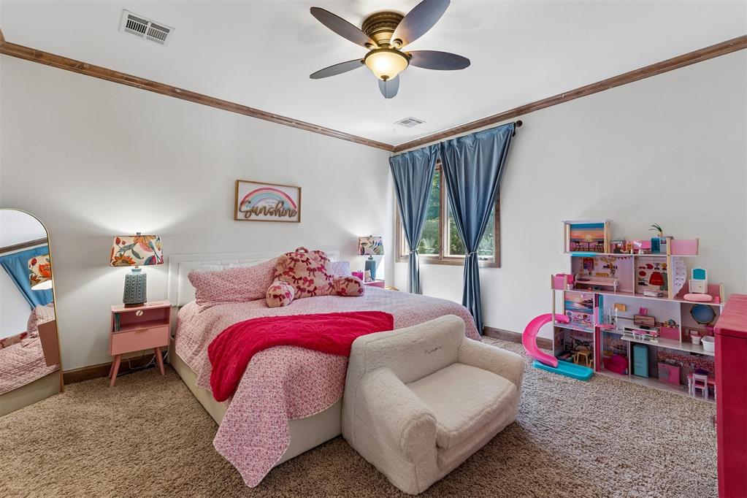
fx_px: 311
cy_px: 249
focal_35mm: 15
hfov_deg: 100.4
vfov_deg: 77.3
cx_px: 374
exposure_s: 1/30
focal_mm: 10
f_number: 8
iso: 200
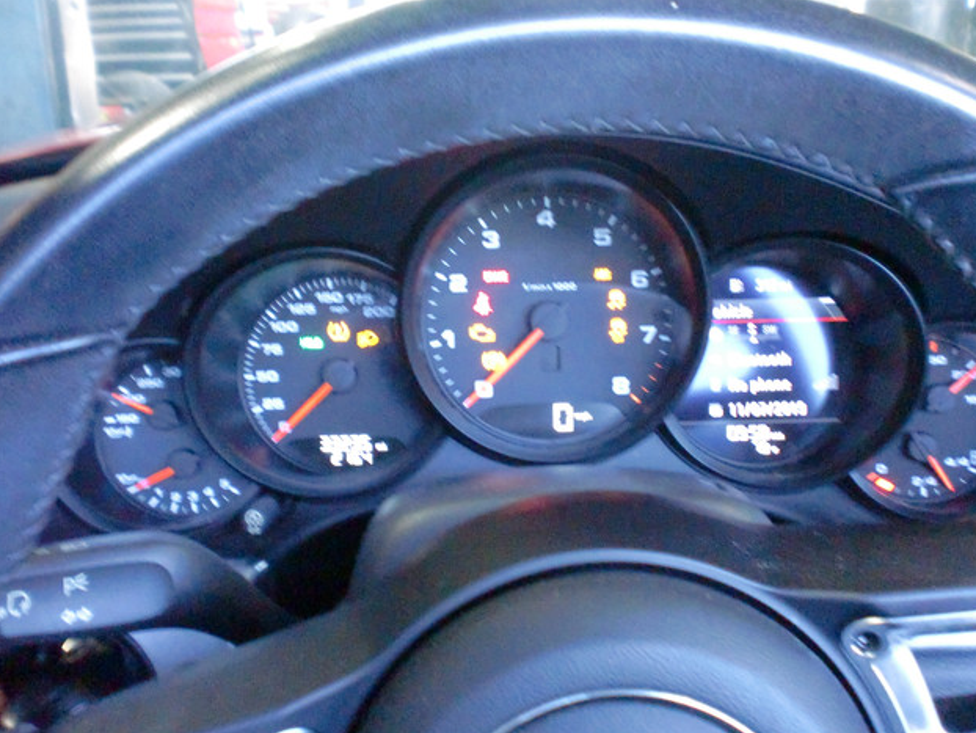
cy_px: 359
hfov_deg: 51.3
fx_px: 1015
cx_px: 496
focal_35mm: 36
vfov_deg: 39.7
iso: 1250
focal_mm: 6.3
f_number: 3.1
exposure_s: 1/60
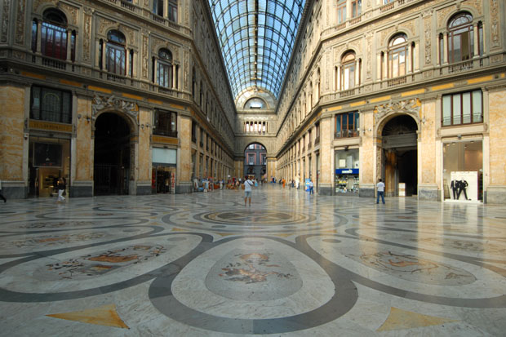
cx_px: 253
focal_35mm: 18
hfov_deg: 90.0
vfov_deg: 67.4
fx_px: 253
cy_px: 168
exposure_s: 1/125
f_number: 4
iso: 100
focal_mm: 12
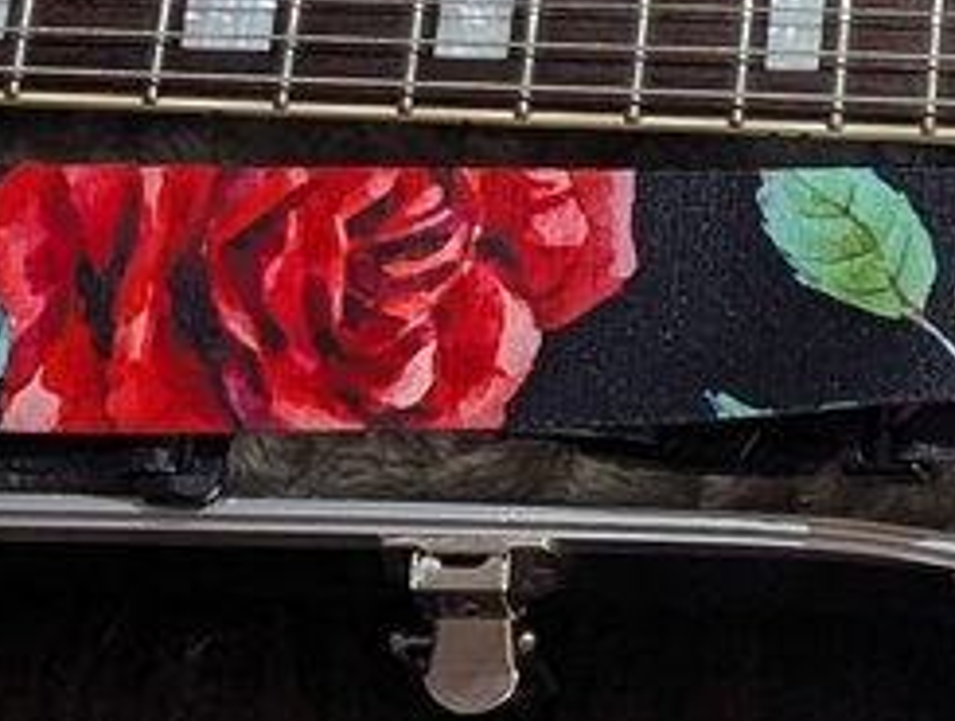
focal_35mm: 156
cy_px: -530
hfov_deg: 12.3
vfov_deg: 9.2
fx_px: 4314
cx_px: 1146
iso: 101
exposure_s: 1/24
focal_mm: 6.81
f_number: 1.85
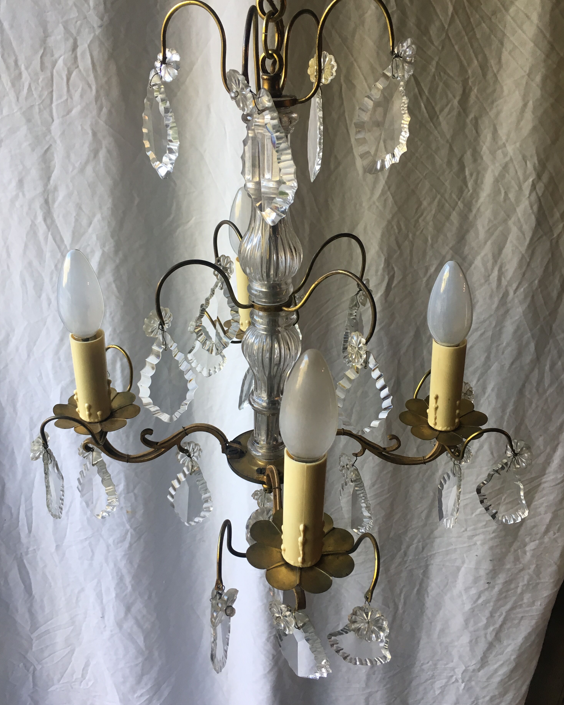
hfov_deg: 47.1
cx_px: 281
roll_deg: -1.1
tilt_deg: -25.9
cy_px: 334
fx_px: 647
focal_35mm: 31
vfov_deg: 57.2
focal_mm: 4.15
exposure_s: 1/33
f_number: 2.2
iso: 32
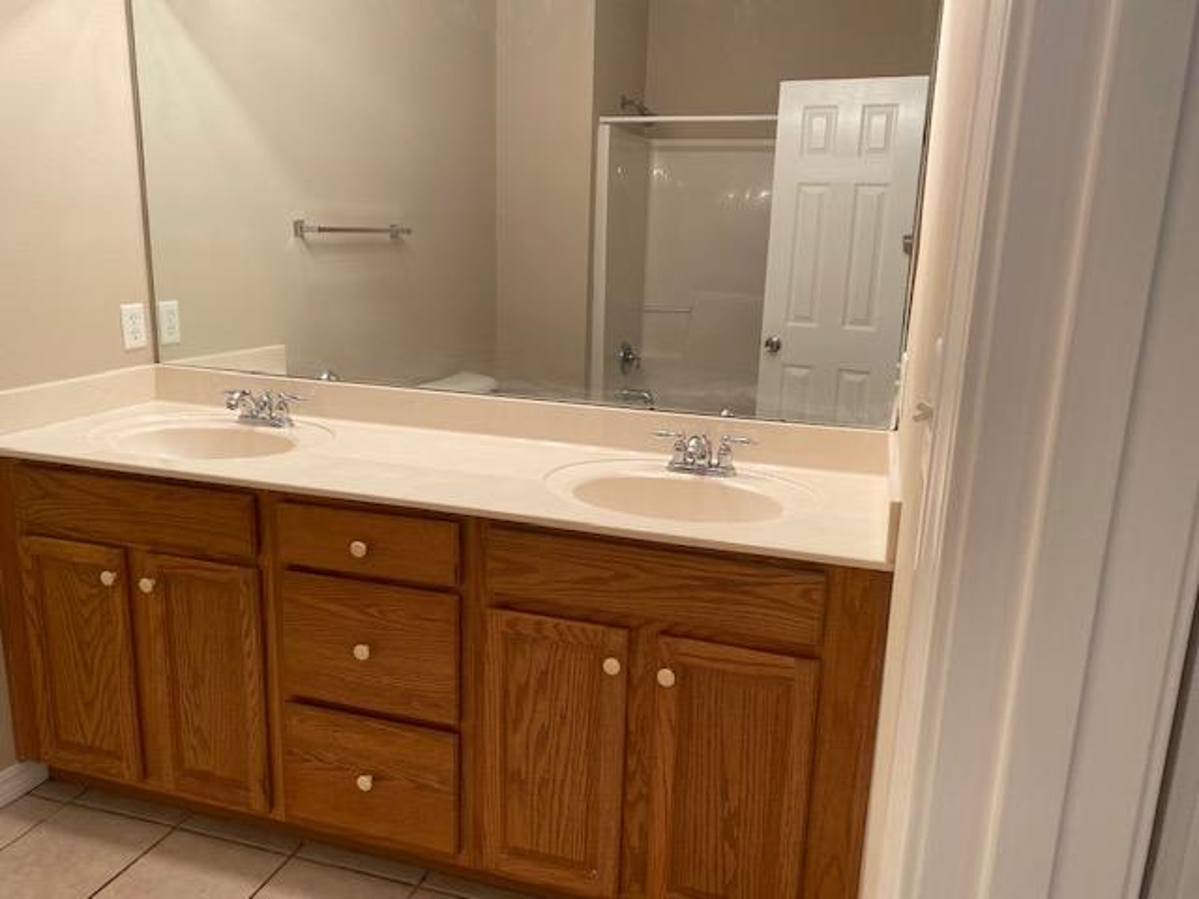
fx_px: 901
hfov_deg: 67.3
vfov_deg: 53.1
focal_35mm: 26
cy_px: 450
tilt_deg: -13.3
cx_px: 600
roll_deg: -1.3
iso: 64
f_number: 1.8
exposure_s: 1/60
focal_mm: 4.25
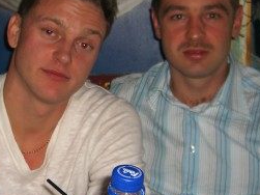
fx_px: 683
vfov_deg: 16.2
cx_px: 70
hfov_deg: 21.4
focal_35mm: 91
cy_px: 128
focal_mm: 7.9
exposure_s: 1/60
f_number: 2.8
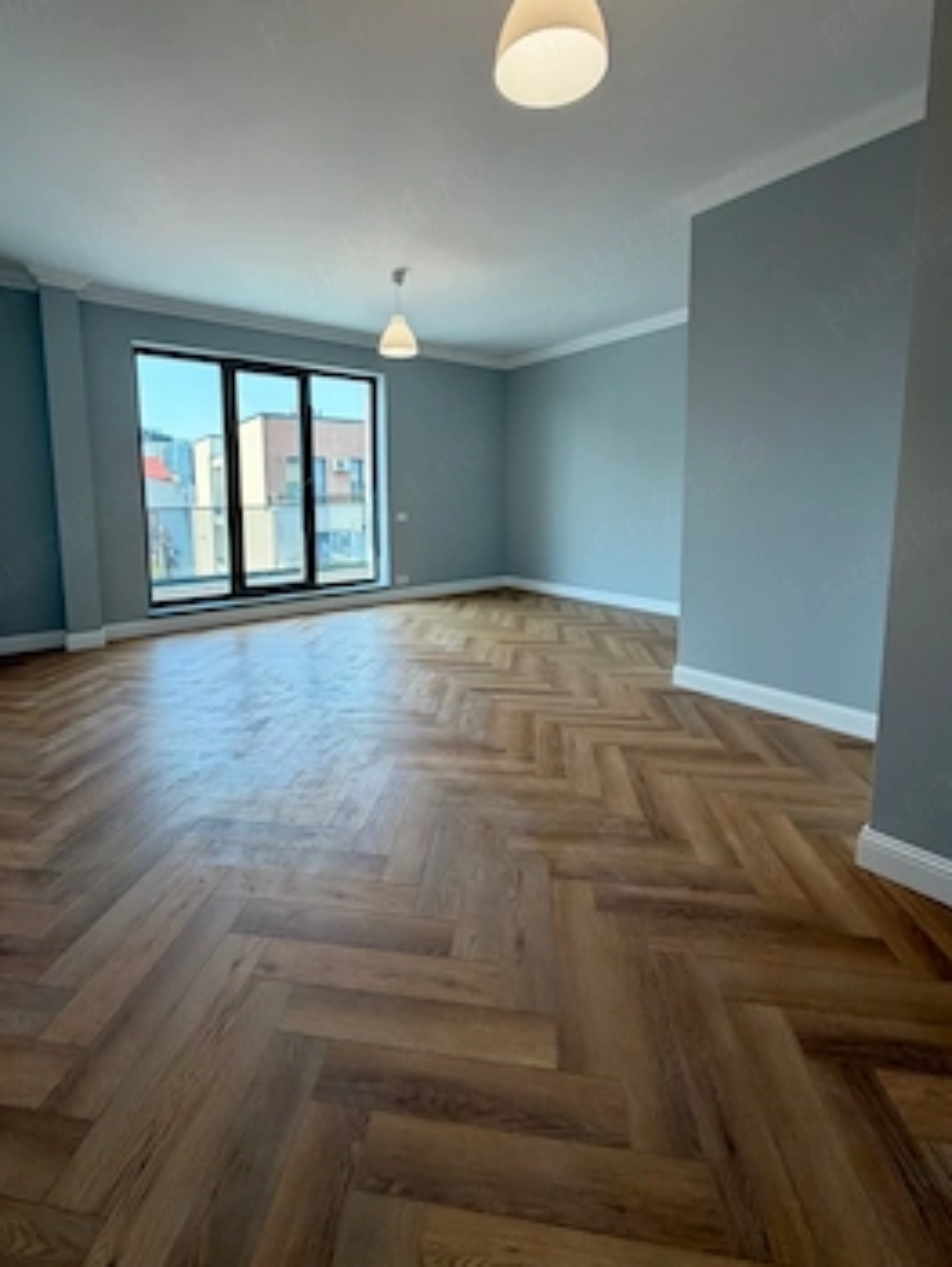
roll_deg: +0.1
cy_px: 565
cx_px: 442
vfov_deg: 94.1
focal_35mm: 16
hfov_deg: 78.1
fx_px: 586
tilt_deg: -6.5
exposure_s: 1/121
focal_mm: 2.22
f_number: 2.2
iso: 100
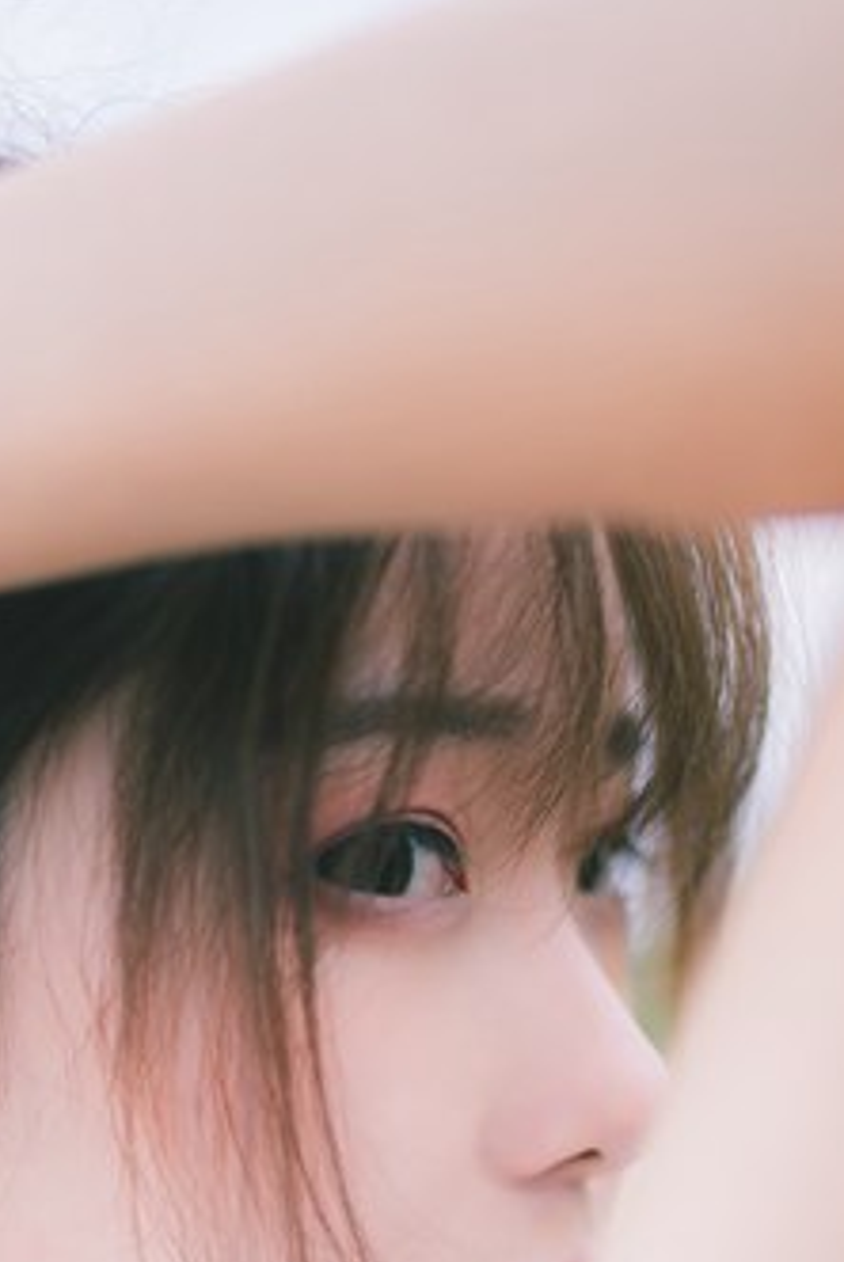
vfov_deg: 24.4
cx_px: 266
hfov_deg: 17.3
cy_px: 1289
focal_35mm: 79
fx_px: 2772
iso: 125
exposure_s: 1/320
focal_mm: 35
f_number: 1.4
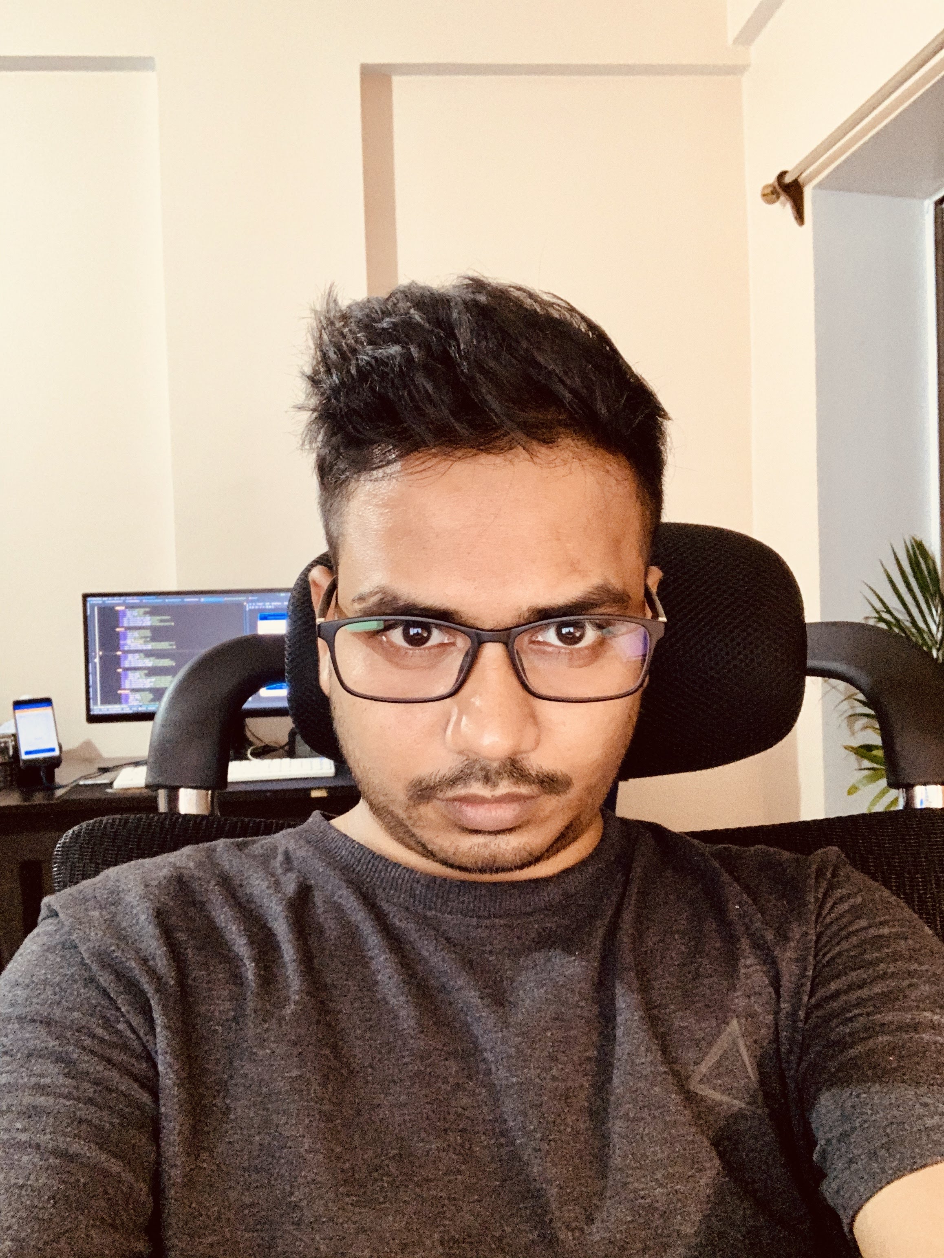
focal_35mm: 32
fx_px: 1164
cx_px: 472
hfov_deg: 44.2
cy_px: 629
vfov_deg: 56.8
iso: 400
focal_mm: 2.87
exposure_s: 1/25
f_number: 2.2
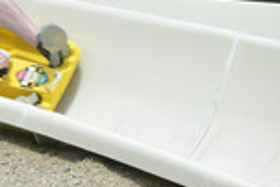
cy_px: 86
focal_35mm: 518
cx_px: -76
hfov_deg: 4.0
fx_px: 4033
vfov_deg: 2.7
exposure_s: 1/640
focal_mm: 195
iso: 320
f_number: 6.3
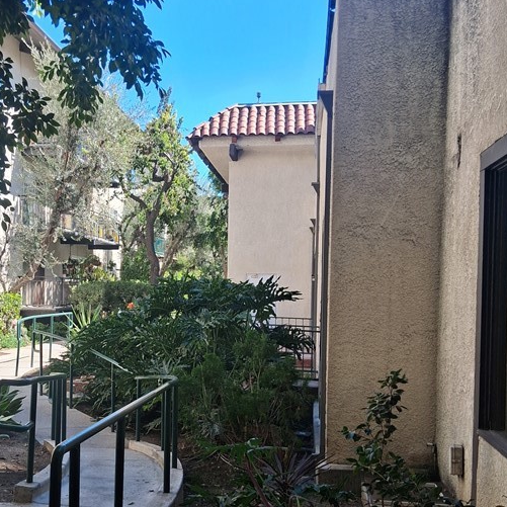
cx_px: 140
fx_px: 779
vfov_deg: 35.9
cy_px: 313
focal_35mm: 47
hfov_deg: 35.4
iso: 25
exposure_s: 1/233
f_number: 1.8
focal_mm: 3.98
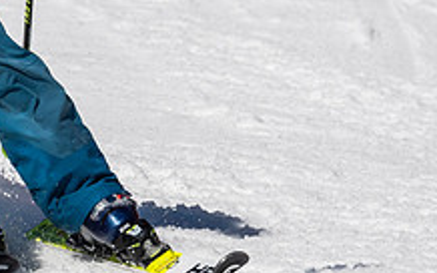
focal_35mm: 2009
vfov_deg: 0.7
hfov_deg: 1.0
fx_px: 23914
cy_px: -37
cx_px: -104
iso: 200
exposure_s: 1/2000
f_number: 8
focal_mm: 400
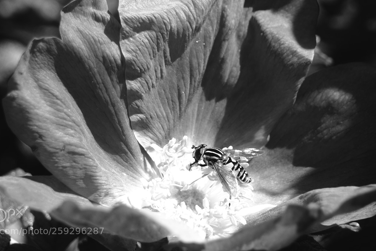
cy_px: 96
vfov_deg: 15.5
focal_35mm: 88
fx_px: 919
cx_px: 186
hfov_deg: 23.1
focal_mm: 70
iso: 200
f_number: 8
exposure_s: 1/400
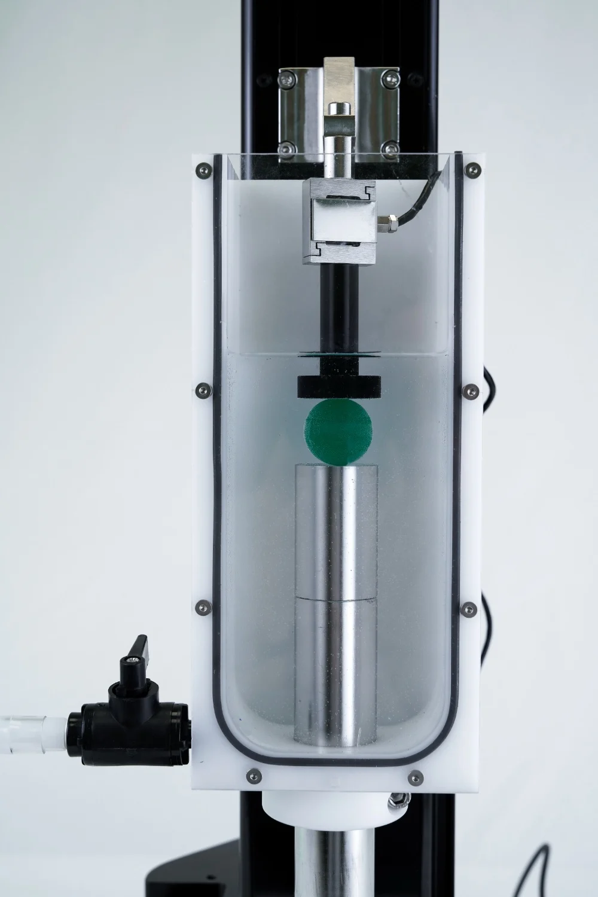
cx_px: 299
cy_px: 448
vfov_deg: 38.9
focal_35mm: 51
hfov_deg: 26.5
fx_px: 1271
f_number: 8
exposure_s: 1/125
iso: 500
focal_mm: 51
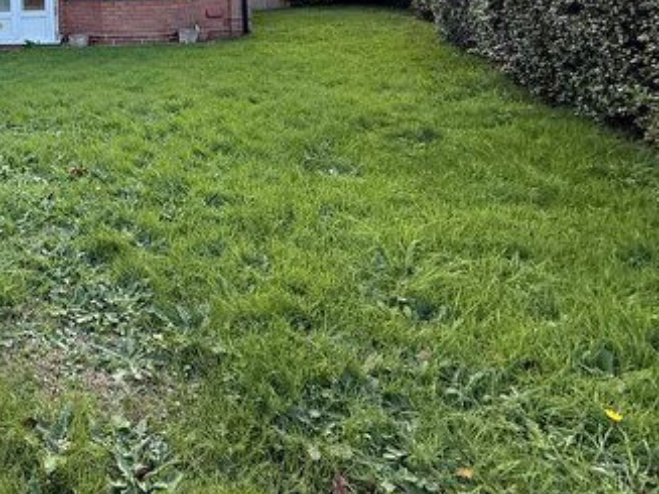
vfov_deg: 40.3
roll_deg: +1.8
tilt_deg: -0.4
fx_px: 571
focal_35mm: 30
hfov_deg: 48.3
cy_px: -13
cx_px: -14
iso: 50
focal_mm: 2.22
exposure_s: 1/383
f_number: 2.2
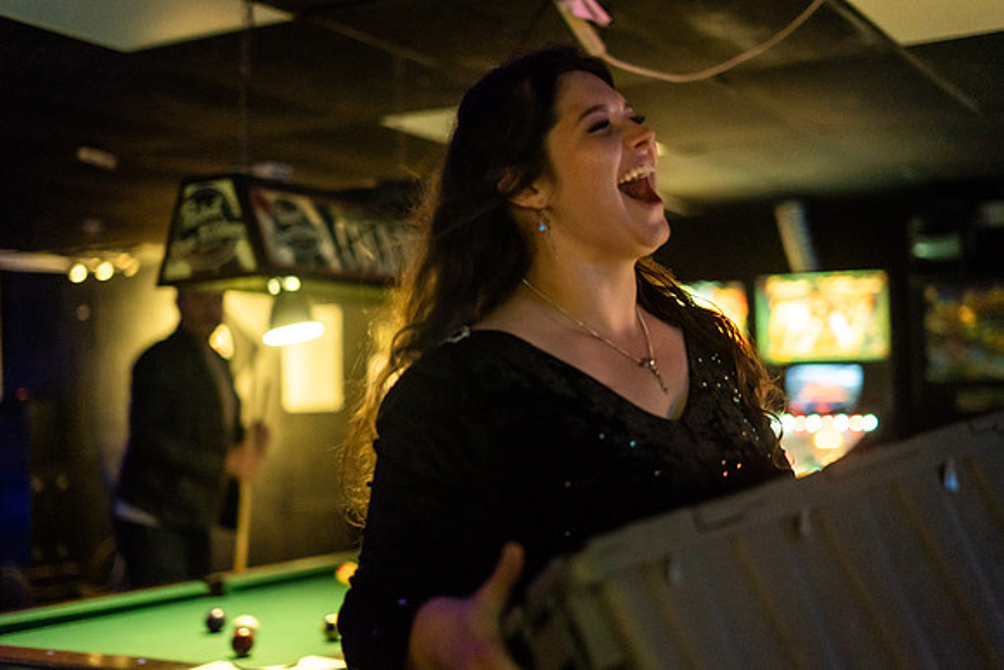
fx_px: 1395
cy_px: 335
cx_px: 502
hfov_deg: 39.6
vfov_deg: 27.0
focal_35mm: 50
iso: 3200
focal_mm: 50
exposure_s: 1/320
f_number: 1.8
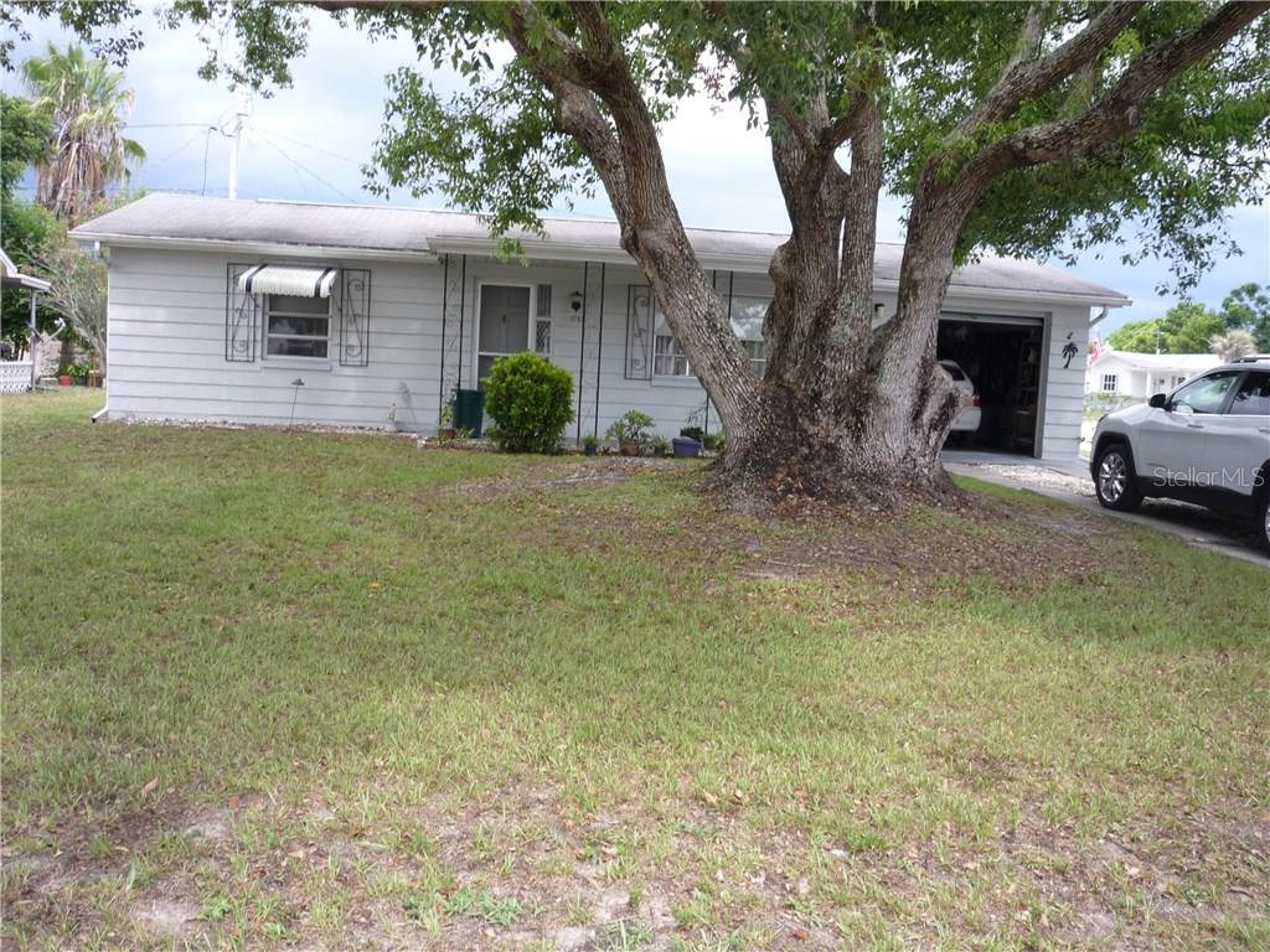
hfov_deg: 56.8
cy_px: 476
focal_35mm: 32
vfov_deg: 44.2
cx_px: 635
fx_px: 1174
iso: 100
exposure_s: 1/160
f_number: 4
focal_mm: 5.2
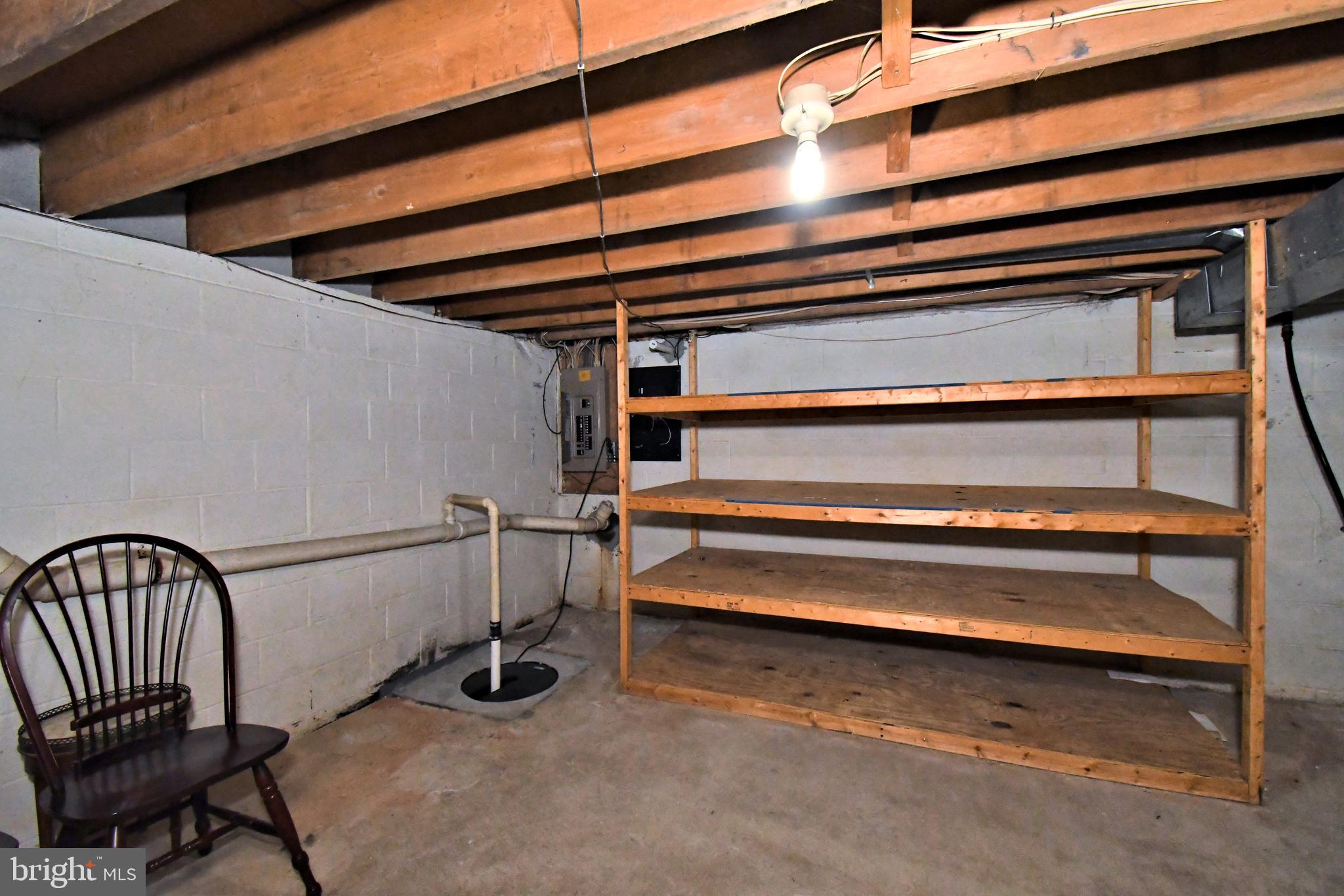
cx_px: 672
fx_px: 560
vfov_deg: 77.3
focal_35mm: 15
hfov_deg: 100.4
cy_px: 448
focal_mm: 10
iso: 3200
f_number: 10
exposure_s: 1/250
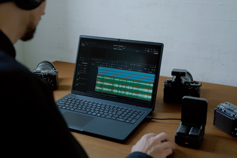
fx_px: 329
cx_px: 118
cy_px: 79
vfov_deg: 27.0
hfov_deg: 39.6
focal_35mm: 50
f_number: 3.5
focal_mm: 50
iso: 1600
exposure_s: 1/400
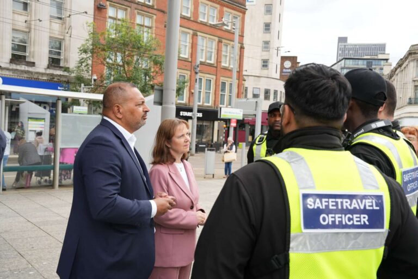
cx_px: 209
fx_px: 430
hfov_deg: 51.9
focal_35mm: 37
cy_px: 140
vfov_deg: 35.9
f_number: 8
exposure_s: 1/500
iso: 800
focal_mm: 37
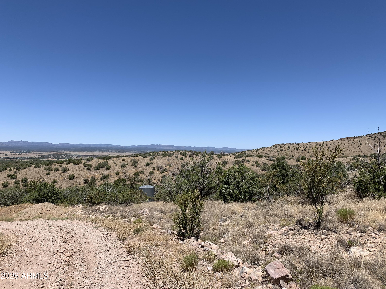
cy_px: 144
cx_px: 193
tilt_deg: +1.2
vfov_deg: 53.1
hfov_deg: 67.3
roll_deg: -1.6
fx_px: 290
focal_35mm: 26
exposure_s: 1/3185
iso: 25
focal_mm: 4.25
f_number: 1.8
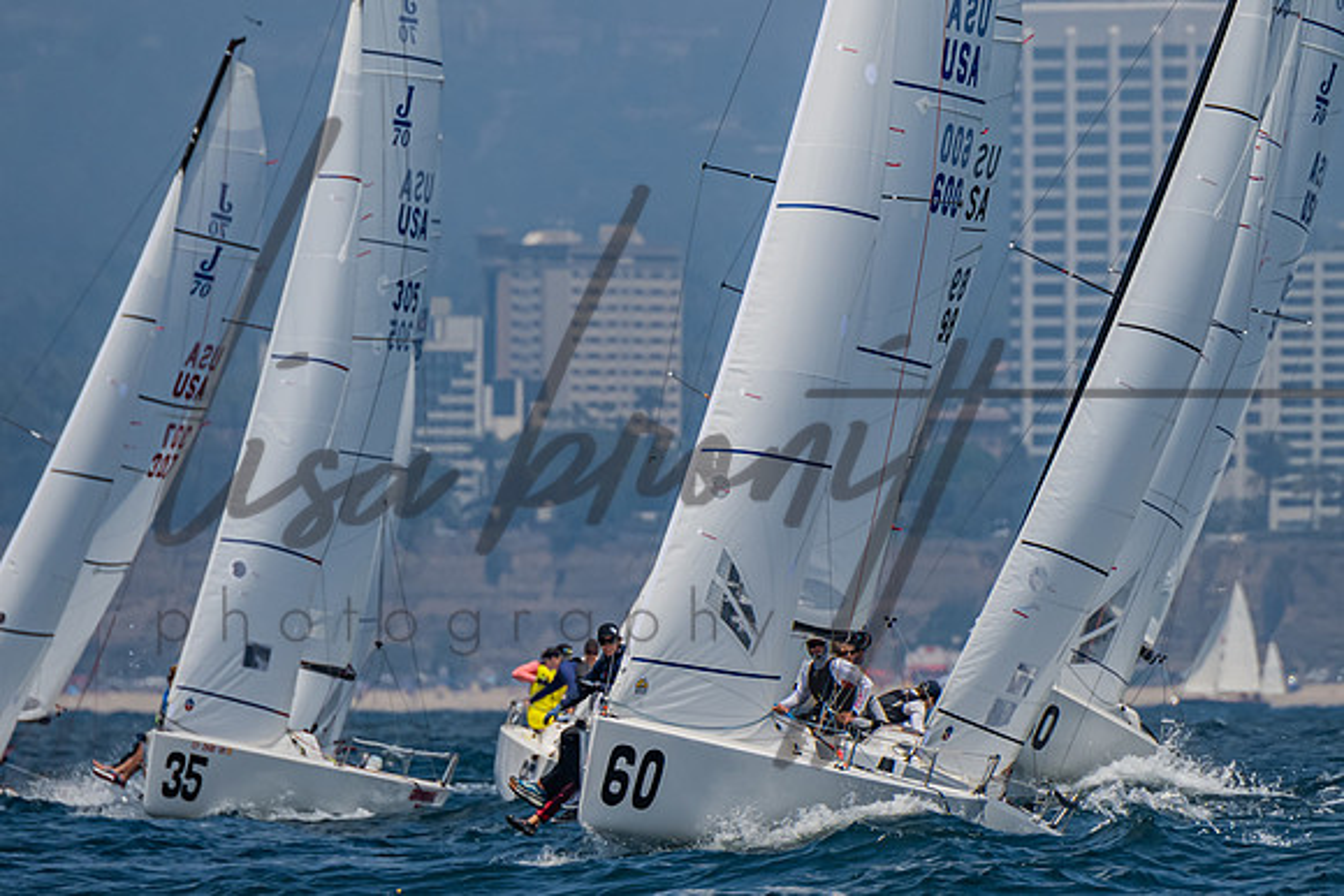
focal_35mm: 790
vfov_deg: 1.7
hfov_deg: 2.6
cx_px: 825
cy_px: 397
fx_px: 29514
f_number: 6.3
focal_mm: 400
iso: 400
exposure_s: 1/2500
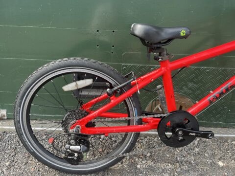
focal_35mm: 26
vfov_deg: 53.1
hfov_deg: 67.3
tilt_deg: -20.9
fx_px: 177
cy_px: 88
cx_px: 118
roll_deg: -1.0
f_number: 1.6
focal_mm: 5.1
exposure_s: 1/422
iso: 50
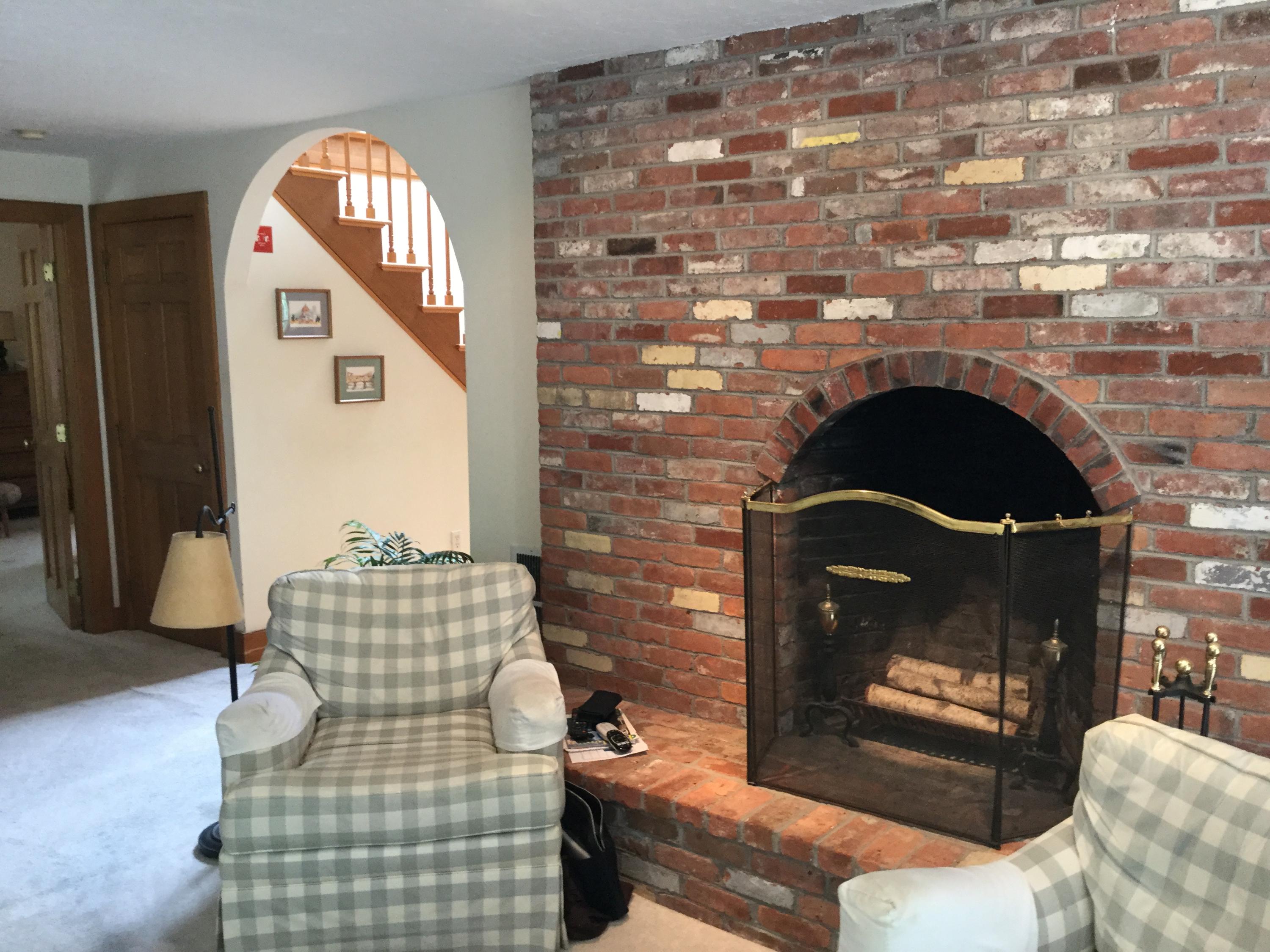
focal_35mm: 31
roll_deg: +1.1
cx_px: 635
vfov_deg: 45.4
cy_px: 476
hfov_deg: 58.4
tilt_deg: -9.1
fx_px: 1137
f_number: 2.4
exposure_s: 1/30
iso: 100
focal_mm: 3.3
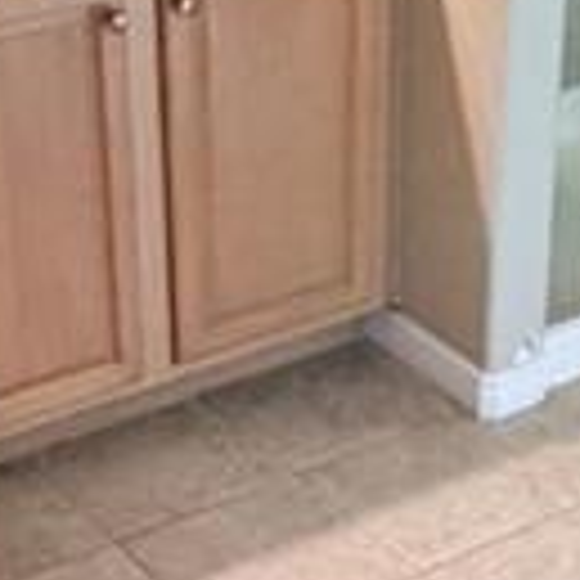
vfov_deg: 15.0
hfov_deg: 14.9
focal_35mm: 115
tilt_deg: -35.3
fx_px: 2180
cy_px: 544
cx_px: 589
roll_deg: -4.6
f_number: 2.2
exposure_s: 1/60
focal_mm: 2.22
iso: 200
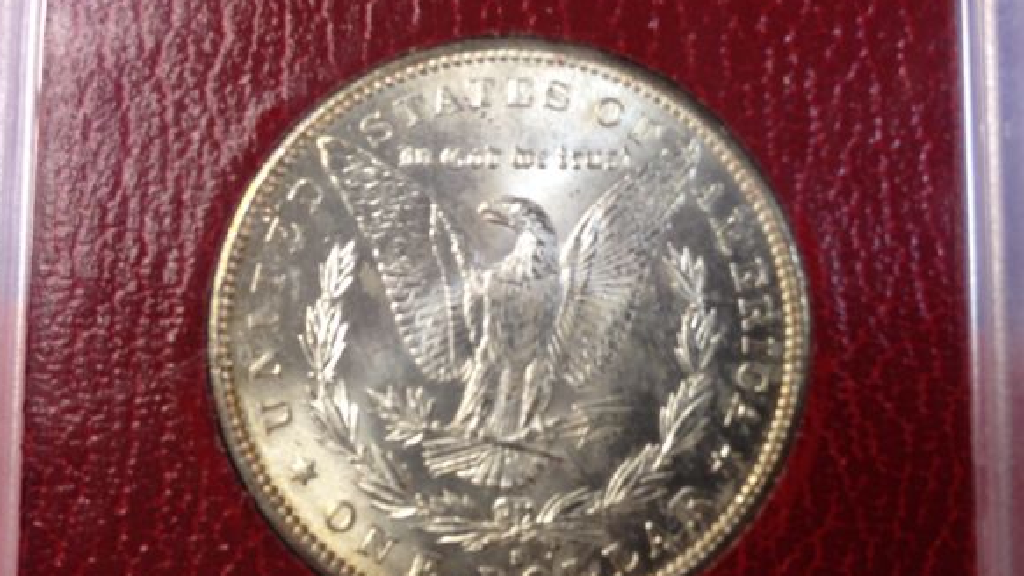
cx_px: 501
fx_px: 1005
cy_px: 318
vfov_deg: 32.0
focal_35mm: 37
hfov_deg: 54.0
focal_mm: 4.13
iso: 50
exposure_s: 1/20
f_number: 2.4
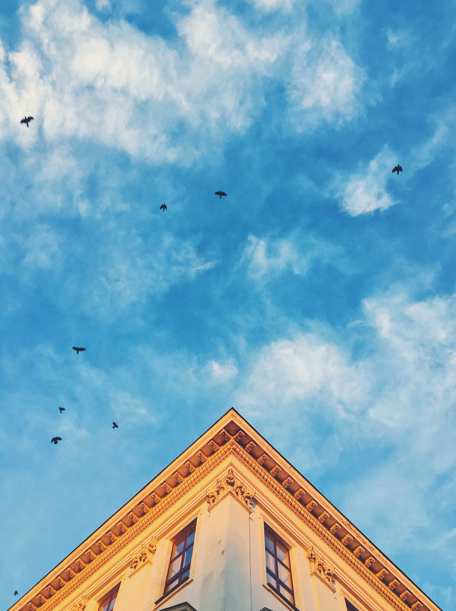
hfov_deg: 48.1
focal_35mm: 29
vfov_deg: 61.7
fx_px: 511
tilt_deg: +75.9
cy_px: 306
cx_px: 228
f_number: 2.2
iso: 32
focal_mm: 4.15
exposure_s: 1/100
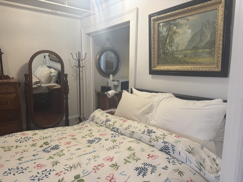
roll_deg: +0.1
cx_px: 122
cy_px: 91
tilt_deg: -9.4
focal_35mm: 24
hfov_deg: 71.6
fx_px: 168
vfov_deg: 56.8
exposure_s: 1/60
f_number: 1.78
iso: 125
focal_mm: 6.76
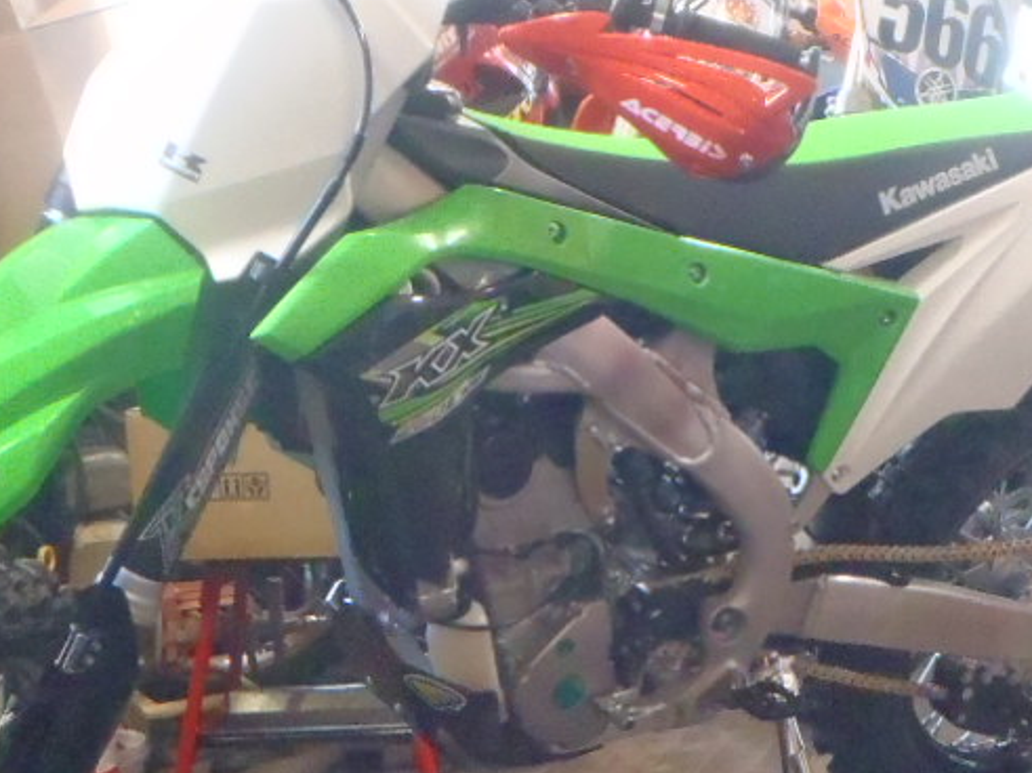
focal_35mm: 73
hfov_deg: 26.6
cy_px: 471
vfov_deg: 20.1
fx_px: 2176
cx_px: 599
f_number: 3.5
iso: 800
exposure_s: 1/30
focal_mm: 5
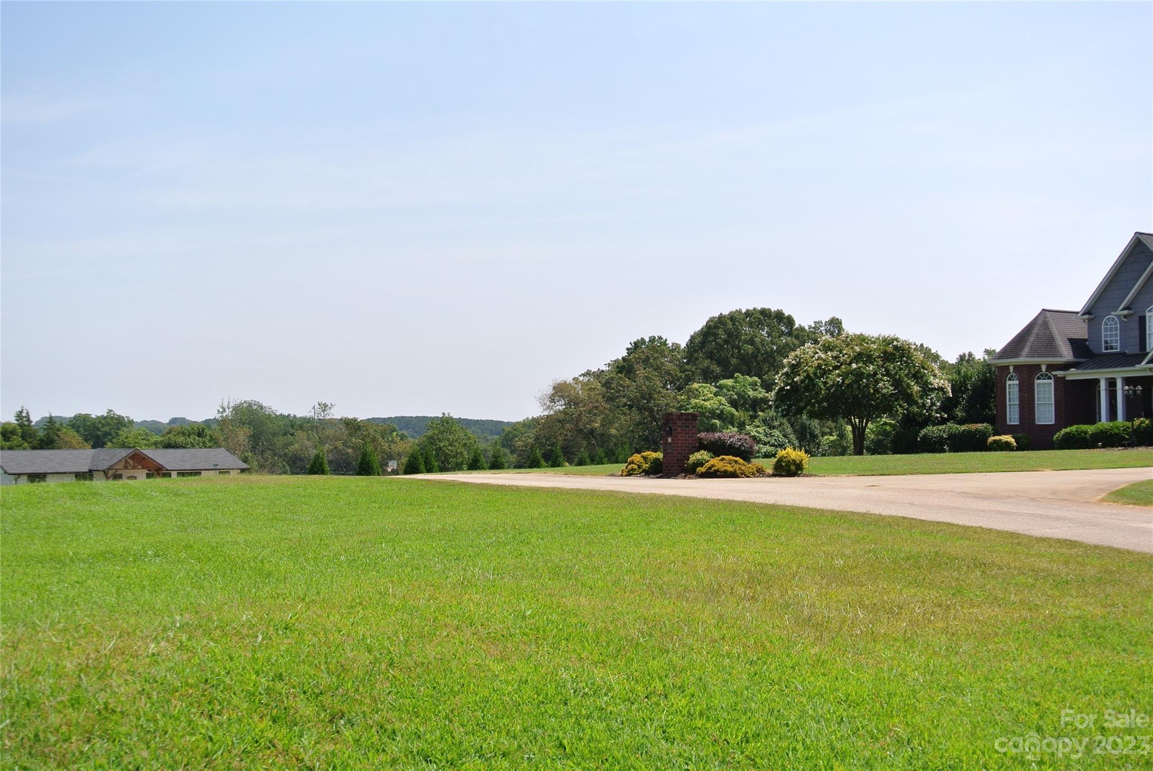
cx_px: 576
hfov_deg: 48.4
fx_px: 1282
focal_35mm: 40
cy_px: 386
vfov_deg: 33.5
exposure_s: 1/640
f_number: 4.5
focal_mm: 15.1
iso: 100
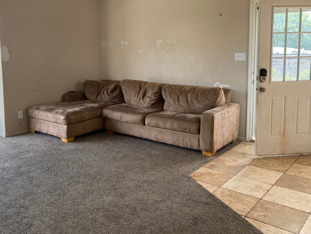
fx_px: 315
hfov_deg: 52.0
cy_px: 86
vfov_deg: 40.4
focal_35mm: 35
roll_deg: +1.5
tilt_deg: -6.3
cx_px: 116
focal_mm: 4.25
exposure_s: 1/122
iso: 50
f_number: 1.8
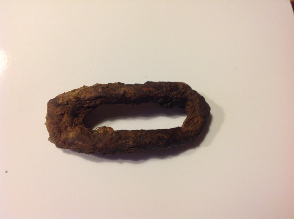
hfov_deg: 52.7
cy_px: 110
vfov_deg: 40.6
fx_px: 297
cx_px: 147
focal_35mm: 35
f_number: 2.4
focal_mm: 4.28
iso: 100
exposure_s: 1/17
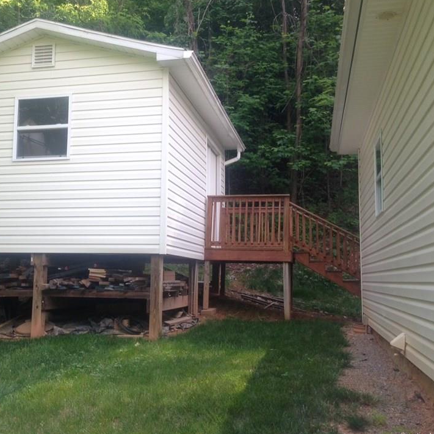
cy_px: 208
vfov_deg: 40.0
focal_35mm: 42
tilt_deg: +6.9
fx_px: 596
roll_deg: +0.9
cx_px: 157
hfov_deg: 39.7
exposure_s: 1/196
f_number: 2.4
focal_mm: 4.12
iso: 50
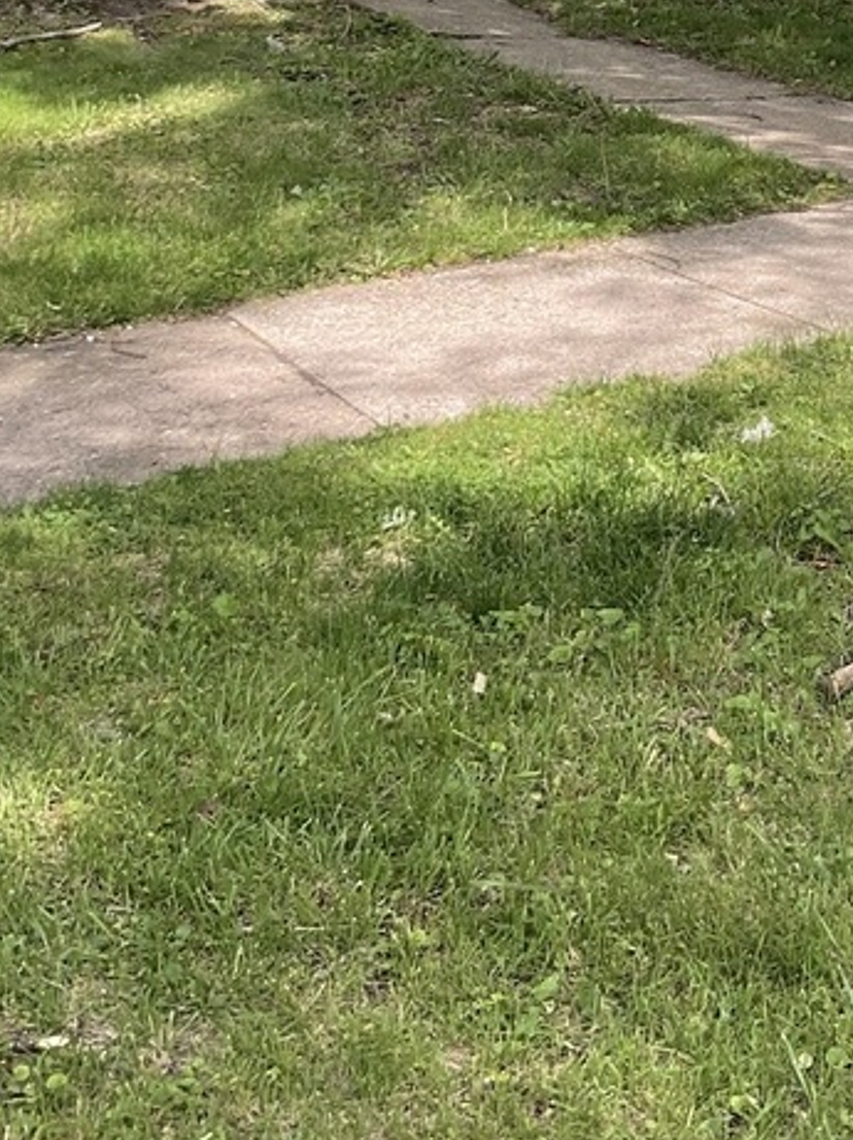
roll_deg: +0.3
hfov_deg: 21.4
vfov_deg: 26.7
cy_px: -49
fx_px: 2237
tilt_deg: -6.8
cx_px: 611
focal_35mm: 68
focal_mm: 3
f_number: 1.8
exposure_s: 1/256
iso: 16
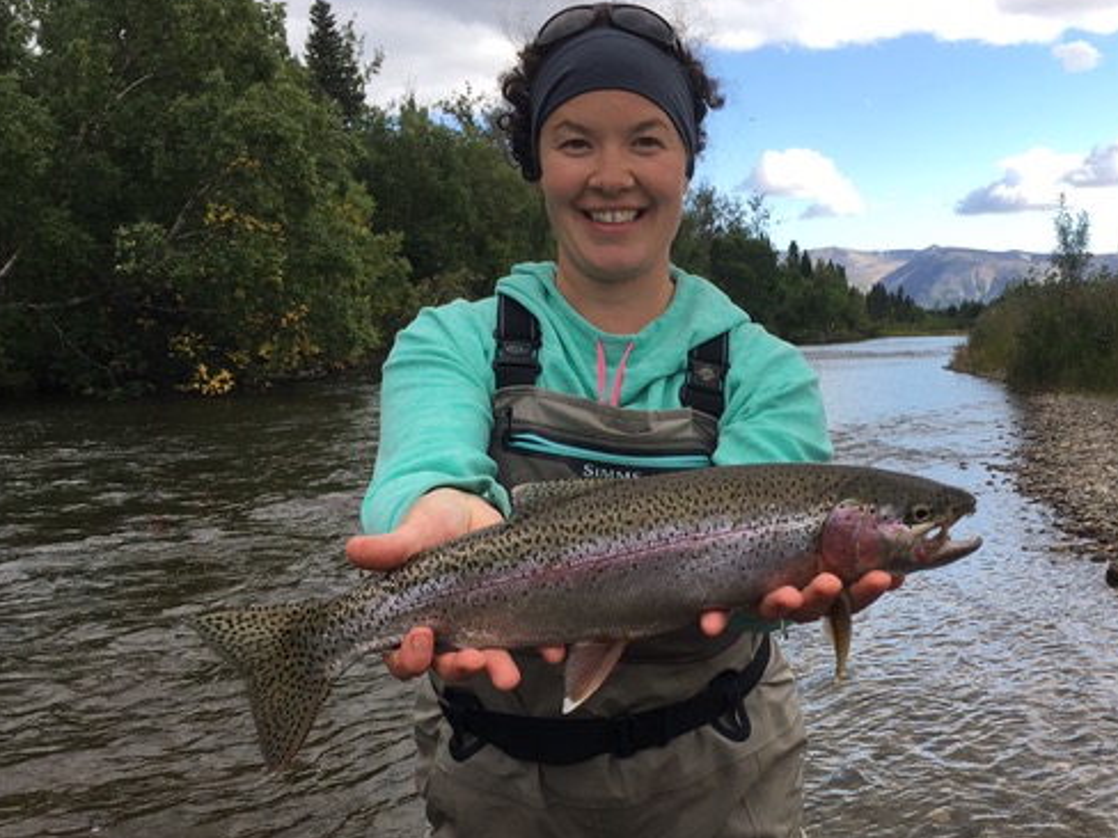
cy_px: 515
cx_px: 712
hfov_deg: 48.4
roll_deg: +0.1
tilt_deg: -7.4
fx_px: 1227
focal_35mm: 38
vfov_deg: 37.5
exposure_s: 1/534
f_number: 2.2
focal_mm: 4.15
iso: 25
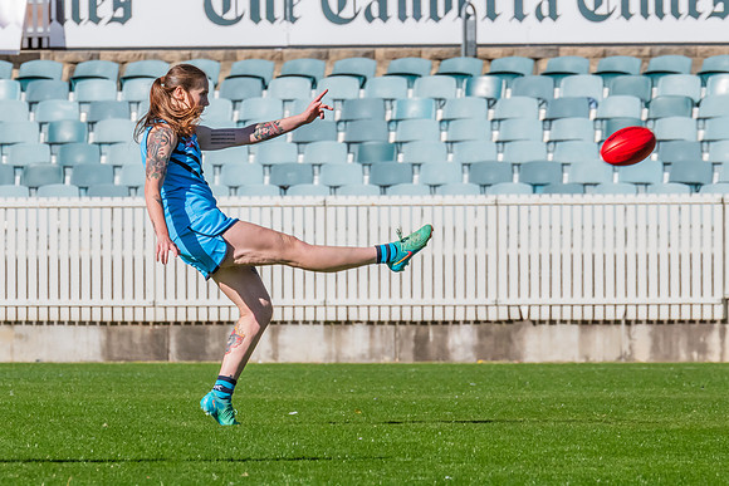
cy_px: 159
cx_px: 214
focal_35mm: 726
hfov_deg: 2.8
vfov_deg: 1.9
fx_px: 14700
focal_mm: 420
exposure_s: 1/1250
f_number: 16
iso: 800
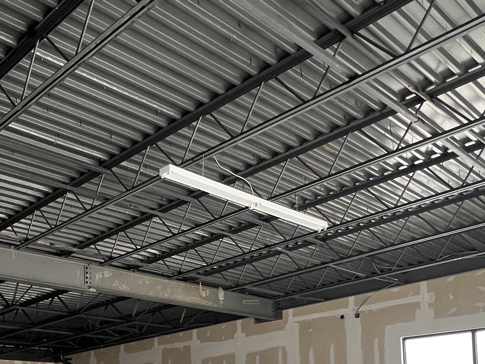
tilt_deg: +1.8
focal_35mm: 39
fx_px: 546
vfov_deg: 32.1
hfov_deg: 43.4
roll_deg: +0.8
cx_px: 40
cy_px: 408
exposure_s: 1/99
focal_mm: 1.57
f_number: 1.8
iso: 64
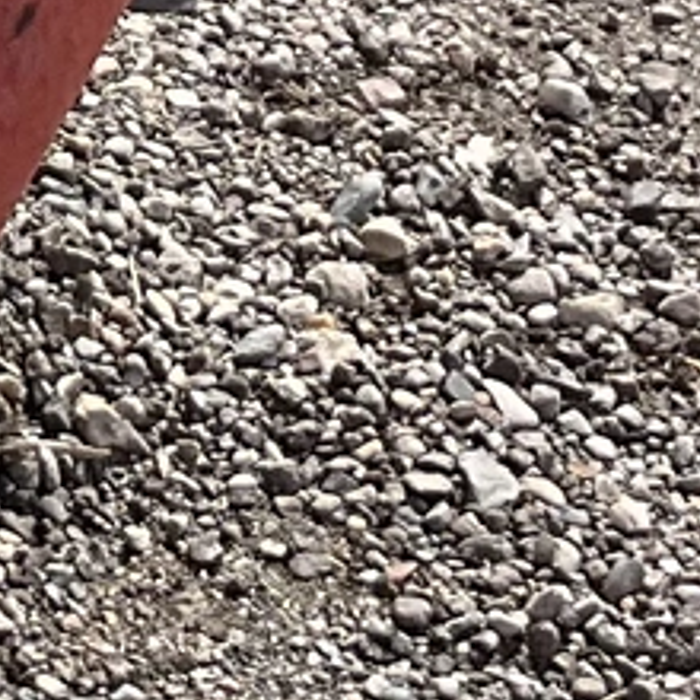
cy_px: -474
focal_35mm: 233
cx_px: -477
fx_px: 5331
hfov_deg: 7.3
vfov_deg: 7.3
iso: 25
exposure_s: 1/700
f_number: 1.8
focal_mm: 3
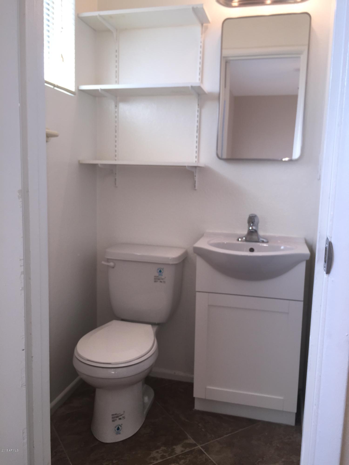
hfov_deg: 48.2
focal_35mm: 29
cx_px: 174
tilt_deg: -8.6
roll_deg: -1.8
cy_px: 232
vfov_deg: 61.7
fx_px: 390
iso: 32
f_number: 2.2
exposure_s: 1/69
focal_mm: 4.15
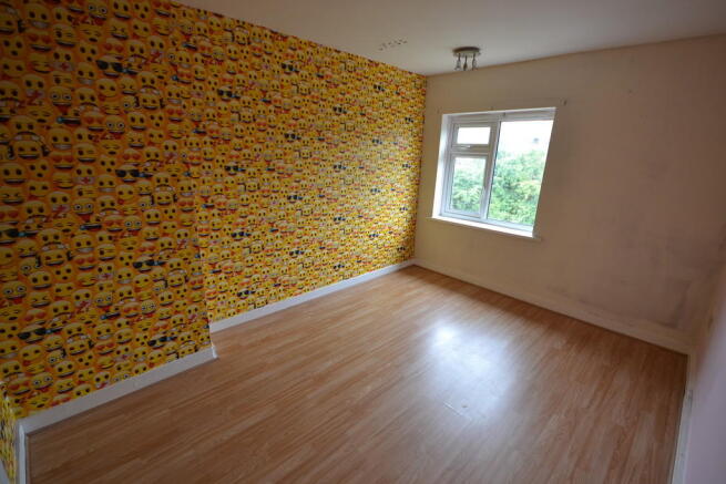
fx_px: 303
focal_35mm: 15
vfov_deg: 77.4
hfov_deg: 100.4
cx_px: 363
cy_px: 242
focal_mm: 10
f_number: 4.5
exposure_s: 1/80
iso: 400
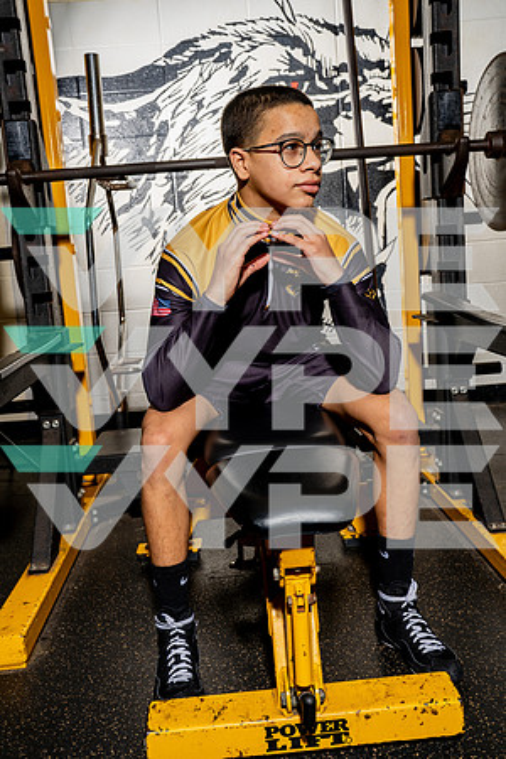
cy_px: 380
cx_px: 253
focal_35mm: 36
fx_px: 759
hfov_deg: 36.9
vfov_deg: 53.1
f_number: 8
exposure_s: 1/200
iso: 100
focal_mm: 36
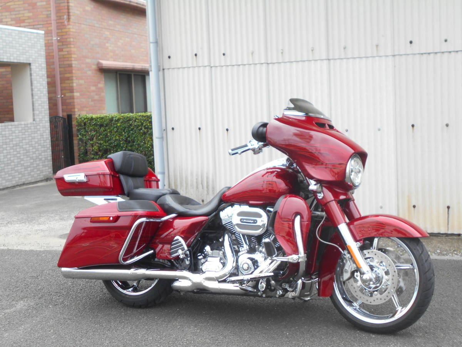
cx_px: 231
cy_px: 174
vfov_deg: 29.1
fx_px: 667
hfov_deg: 38.2
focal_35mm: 50
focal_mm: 8.8
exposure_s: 1/250
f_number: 4.5
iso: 200
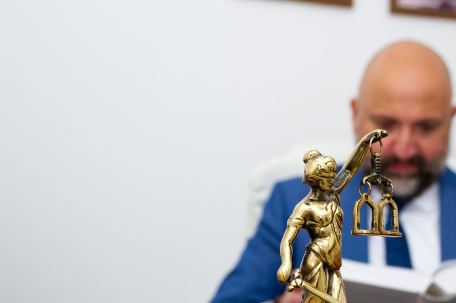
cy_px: 221
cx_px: 352
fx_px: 1215
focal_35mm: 96
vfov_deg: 14.2
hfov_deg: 21.1
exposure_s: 1/125
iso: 100
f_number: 5
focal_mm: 40
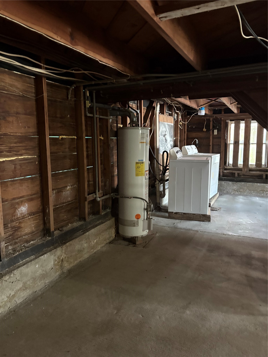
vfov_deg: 67.3
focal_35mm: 26
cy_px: 178
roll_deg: +0.8
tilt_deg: -6.6
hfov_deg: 53.1
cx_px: 134
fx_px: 268
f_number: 1.6
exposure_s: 1/30
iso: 800
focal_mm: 5.96
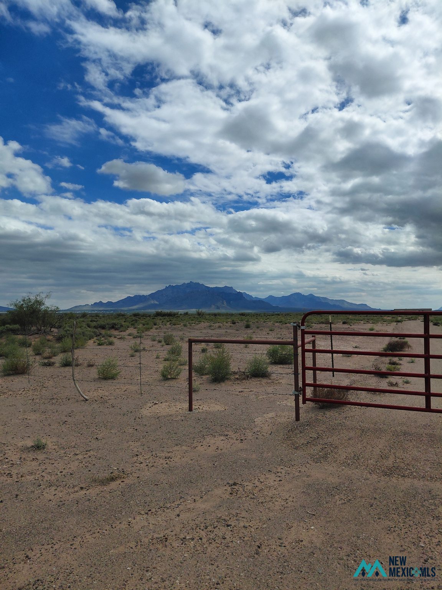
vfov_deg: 69.4
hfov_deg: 54.9
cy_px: 295
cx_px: 221
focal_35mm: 25
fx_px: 426
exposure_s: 1/8306
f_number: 1.8
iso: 64
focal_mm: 4.69
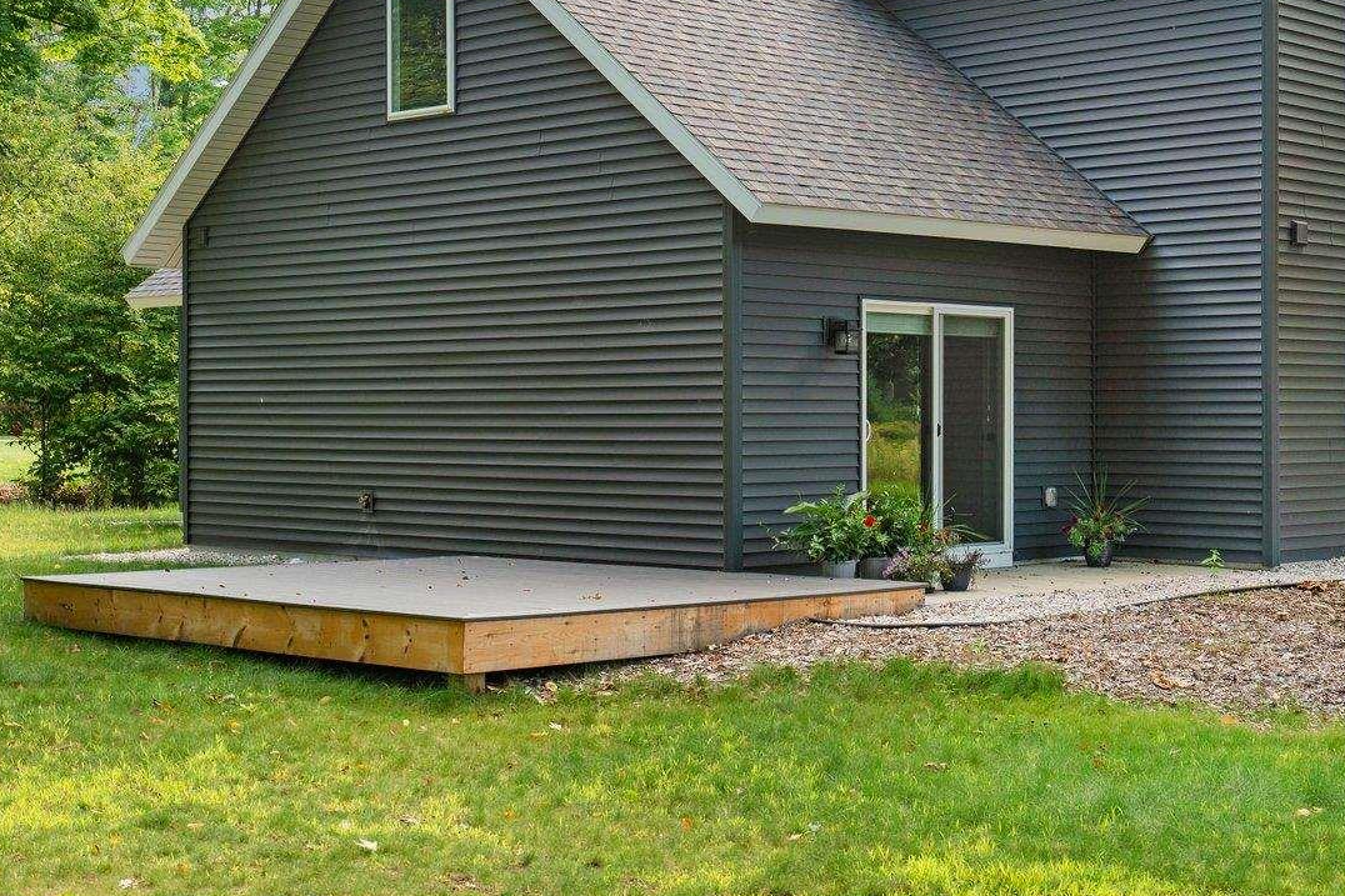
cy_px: 321
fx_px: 2204
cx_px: 996
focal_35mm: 59
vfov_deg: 22.9
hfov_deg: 33.3
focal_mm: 31
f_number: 4.5
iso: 200
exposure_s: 1/125
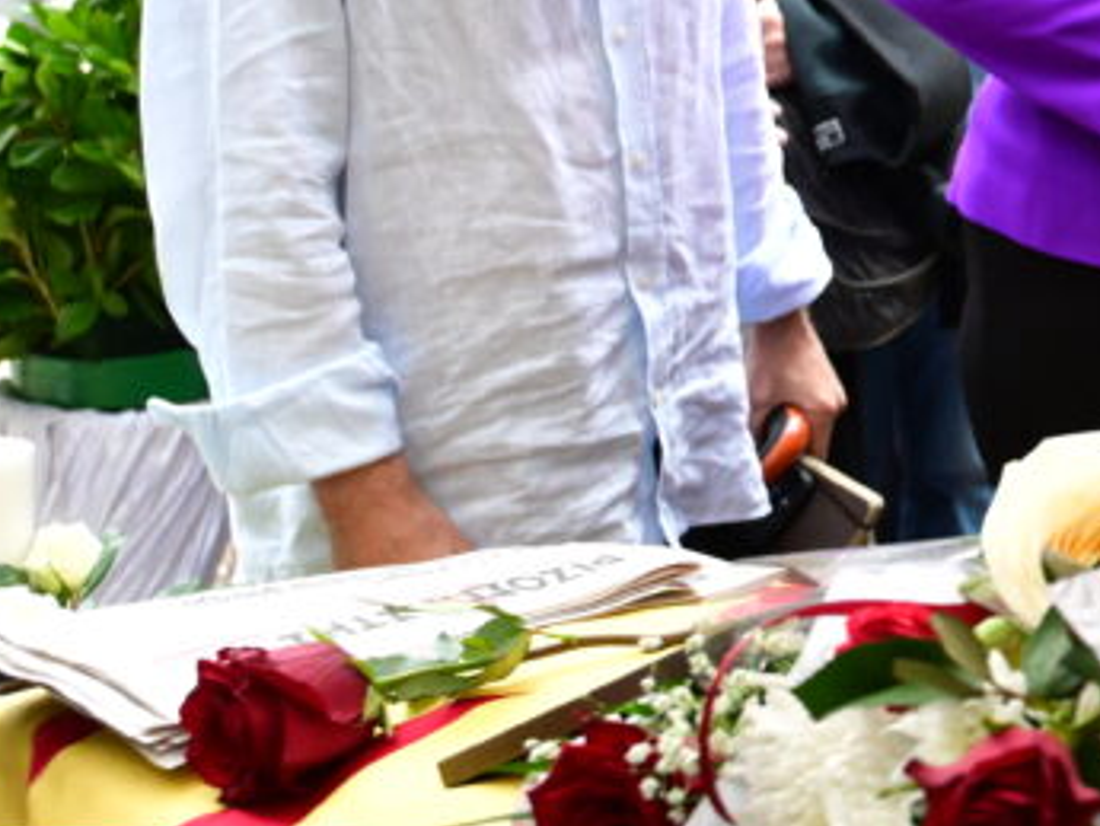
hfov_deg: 17.2
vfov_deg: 14.7
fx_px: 3137
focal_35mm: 99
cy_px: -3
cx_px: 1811
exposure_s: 1/400
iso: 4000
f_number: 4
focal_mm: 29.5
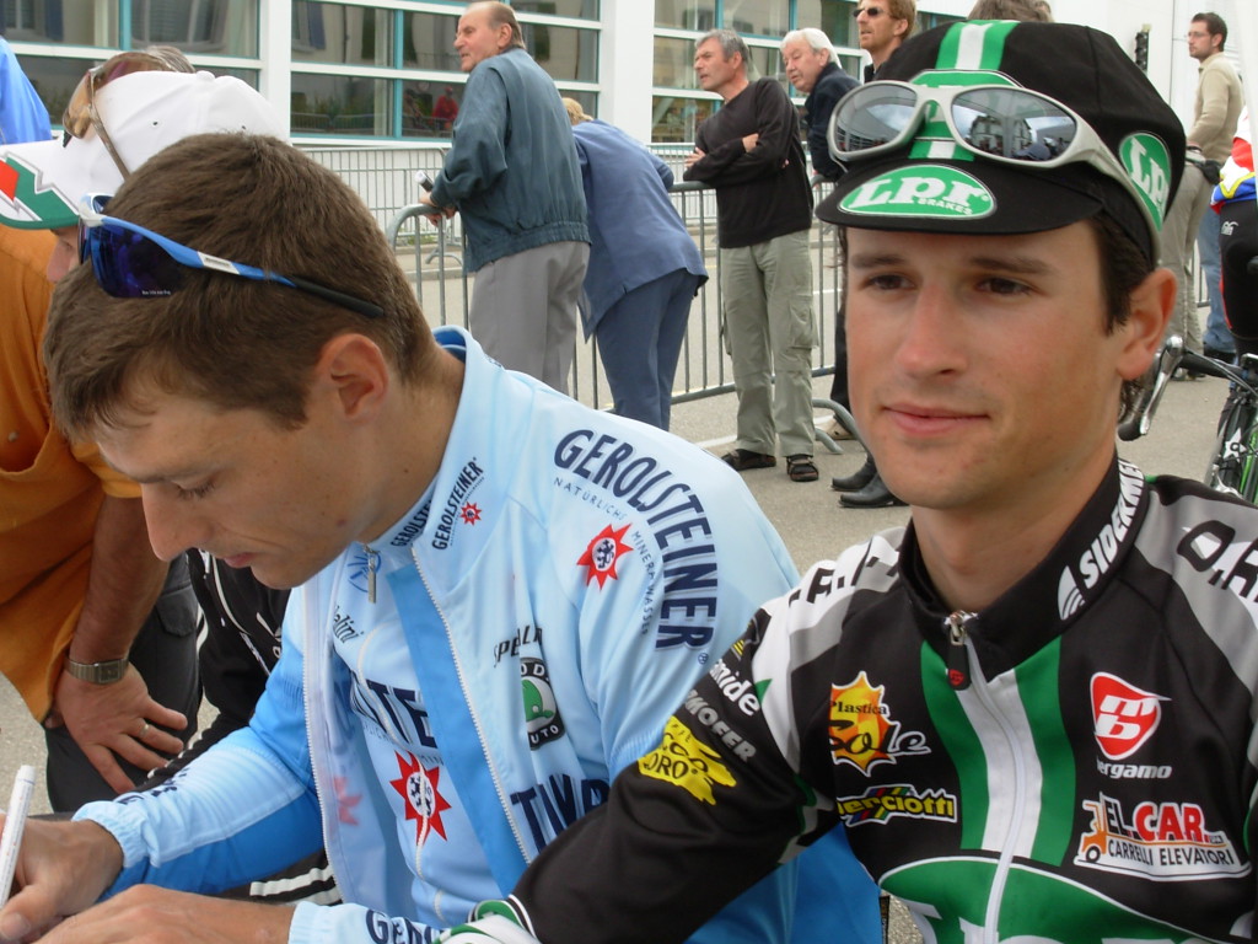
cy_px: 472
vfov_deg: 21.0
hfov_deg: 27.8
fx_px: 2544
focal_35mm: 70
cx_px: 629
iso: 50
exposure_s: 1/64
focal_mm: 11.5
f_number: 6
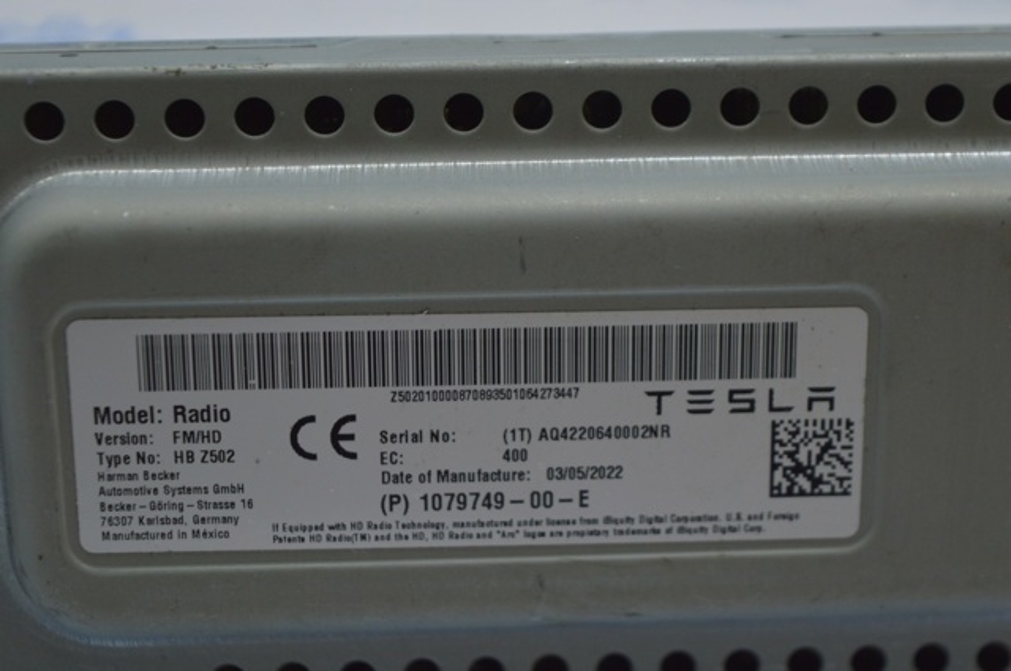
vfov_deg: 16.5
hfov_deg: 24.6
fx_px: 2314
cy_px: 336
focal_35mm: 82
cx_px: 506
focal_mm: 55
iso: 400
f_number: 5.6
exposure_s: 1/50
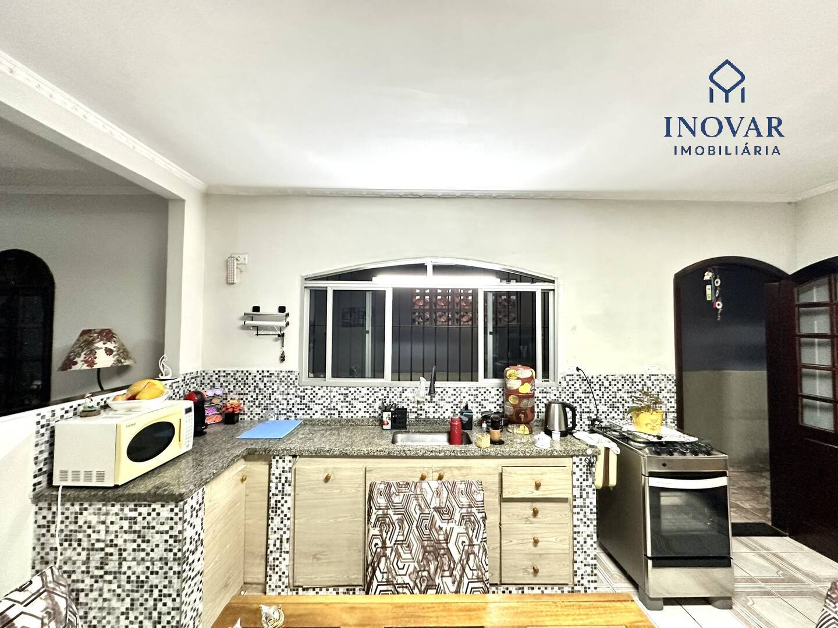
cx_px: 419
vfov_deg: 85.7
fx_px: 339
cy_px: 314
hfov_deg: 102.1
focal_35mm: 14
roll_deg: -0.6
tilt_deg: +2.6
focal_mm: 2.22
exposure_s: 1/60
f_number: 2.2
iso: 500
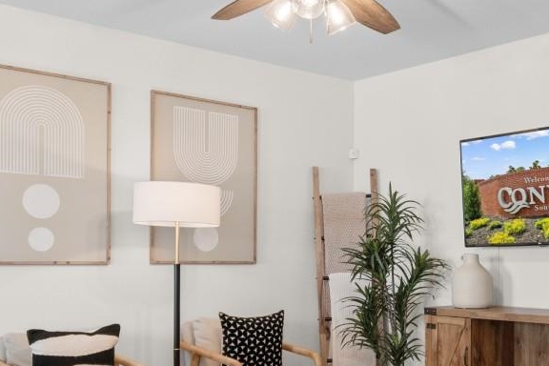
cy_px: 254
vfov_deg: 29.6
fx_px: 686
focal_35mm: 45
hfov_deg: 41.8
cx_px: 434
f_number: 4.8
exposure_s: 1.6
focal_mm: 11
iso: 100
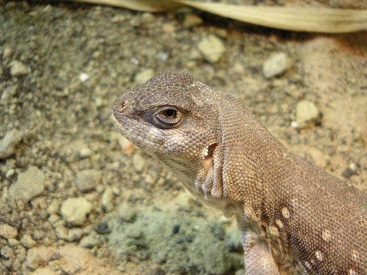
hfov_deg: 17.7
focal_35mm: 111
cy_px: 138
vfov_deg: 13.3
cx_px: 184
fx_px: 1177
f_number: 3.7
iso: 64
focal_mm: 14.4
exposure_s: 1/111
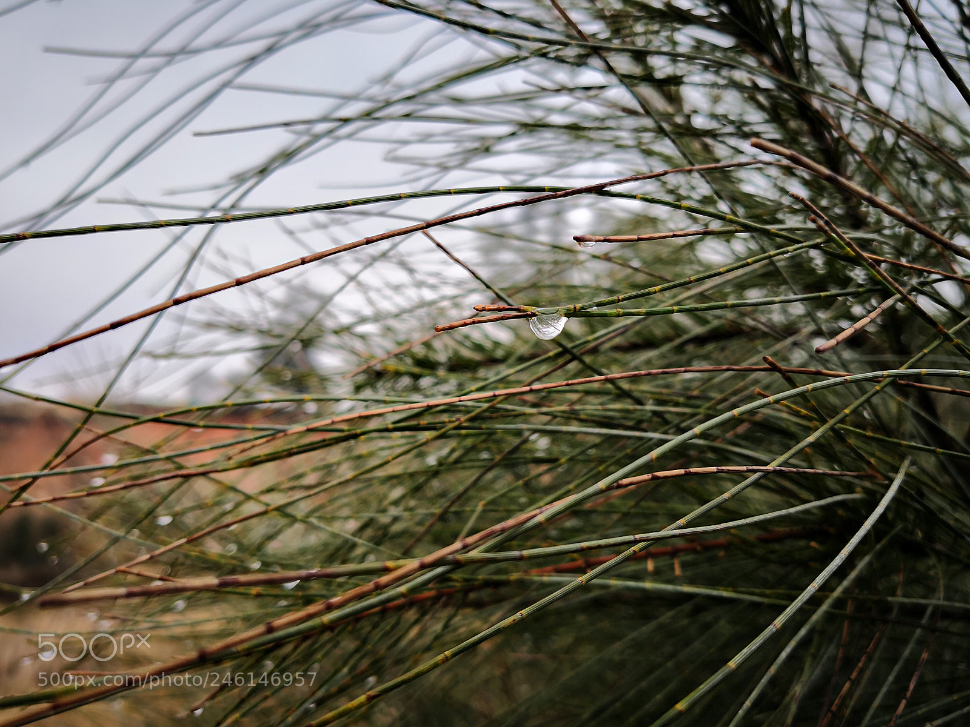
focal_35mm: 27
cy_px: 364
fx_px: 757
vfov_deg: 51.4
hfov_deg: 65.3
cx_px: 485
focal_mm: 3.95
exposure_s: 1/410
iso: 50
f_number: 1.6
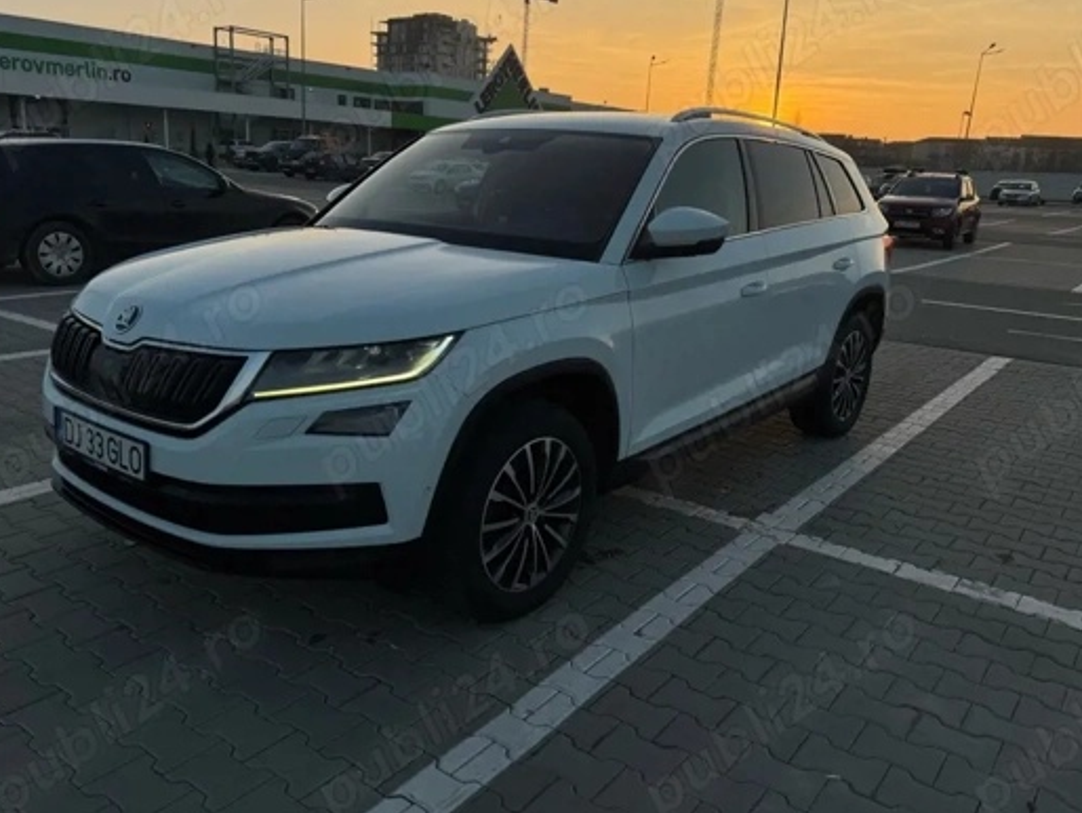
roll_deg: -2.6
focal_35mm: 28
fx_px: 876
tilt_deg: -15.0
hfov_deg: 63.4
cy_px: 394
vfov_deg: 49.8
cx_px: 537
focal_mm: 6.76
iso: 80
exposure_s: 1/3413
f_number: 1.78
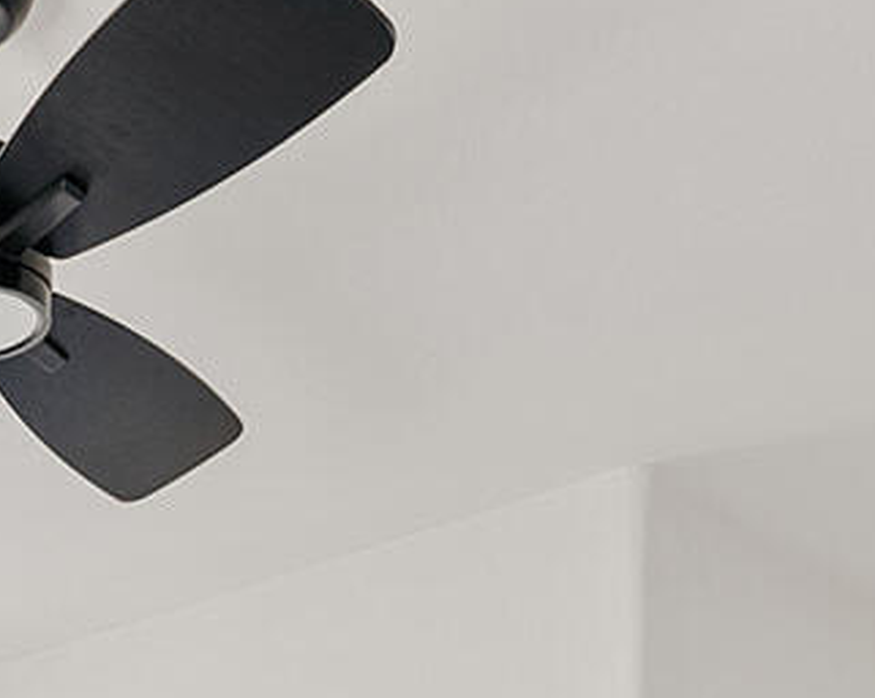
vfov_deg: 16.5
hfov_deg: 23.9
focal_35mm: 75
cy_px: 1313
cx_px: -65
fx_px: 1940
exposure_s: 1/4
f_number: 8
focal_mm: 16
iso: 100
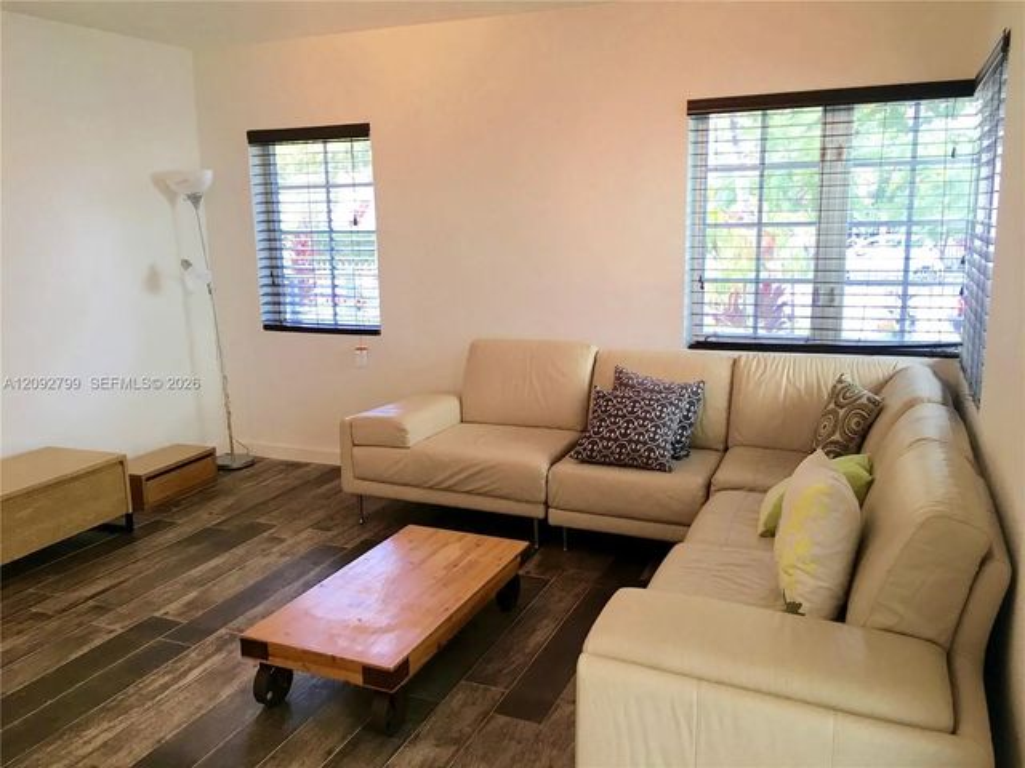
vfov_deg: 48.2
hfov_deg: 61.7
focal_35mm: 29
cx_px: 512
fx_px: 859
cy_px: 384
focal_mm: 4.15
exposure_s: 1/30
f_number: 2.2
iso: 32
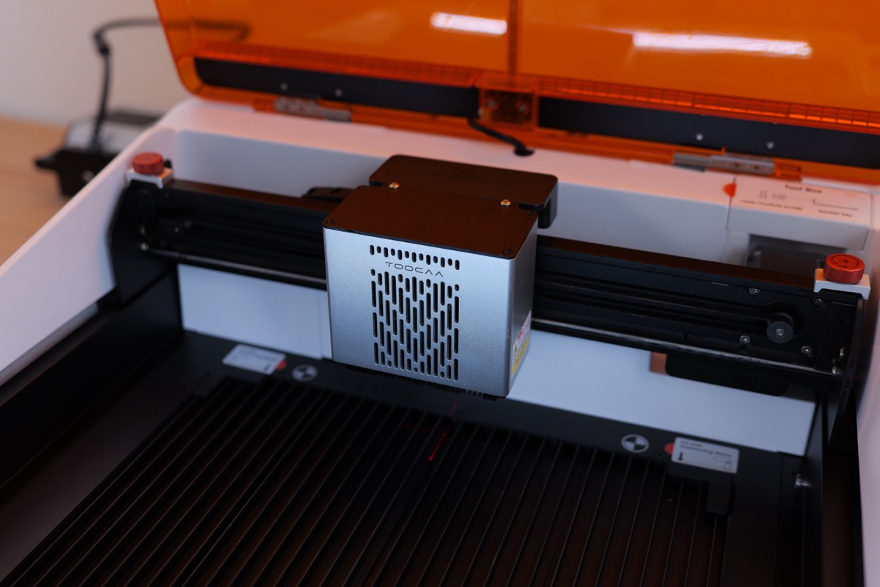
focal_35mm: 39
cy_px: 294
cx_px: 440
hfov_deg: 49.6
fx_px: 953
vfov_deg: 34.2
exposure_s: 1/320
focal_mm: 35
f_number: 2.8
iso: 500
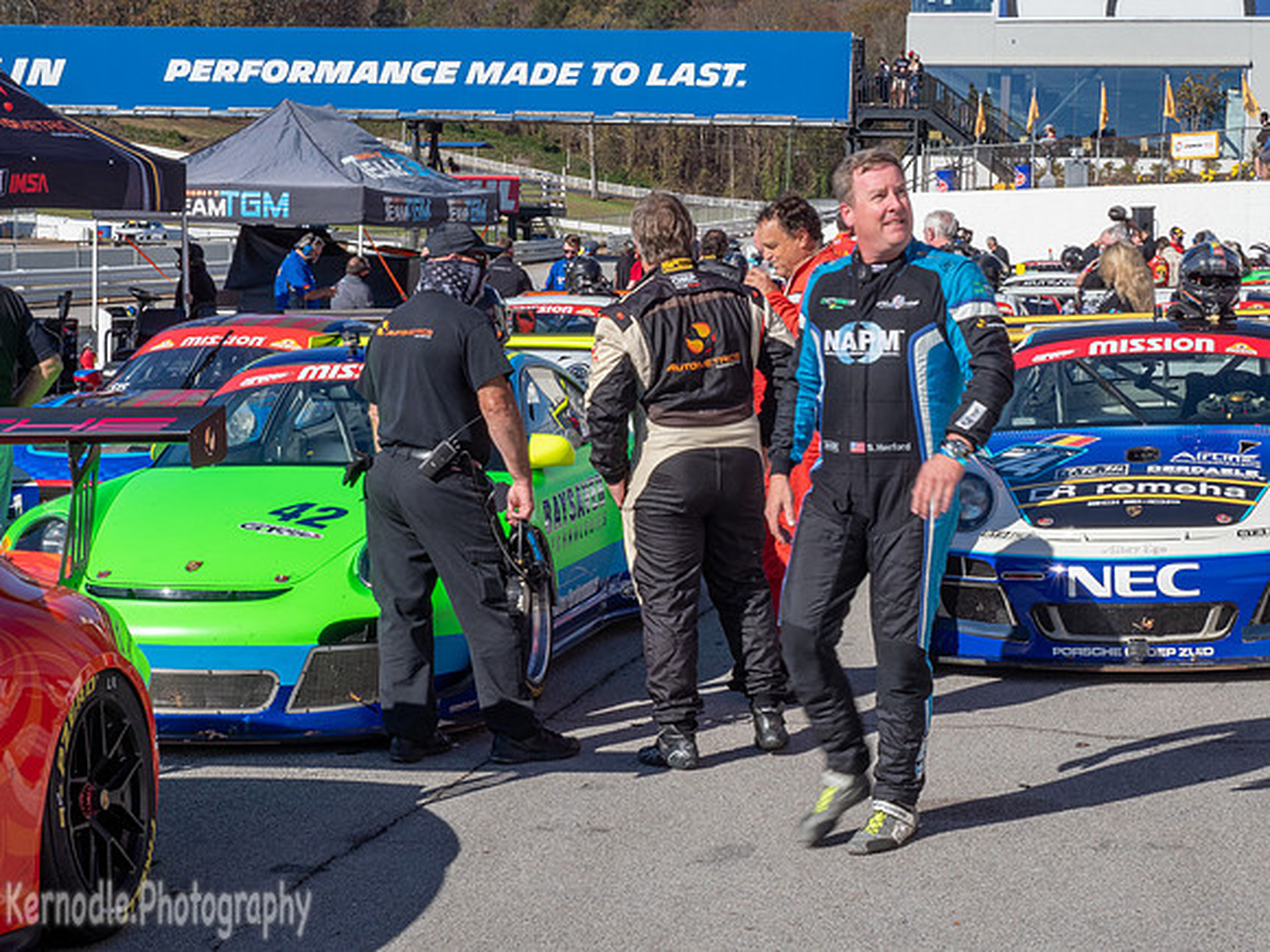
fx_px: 2568
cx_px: 635
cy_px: 476
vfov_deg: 21.0
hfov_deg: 27.8
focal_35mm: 70
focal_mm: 35
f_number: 20
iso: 200
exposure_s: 1/80
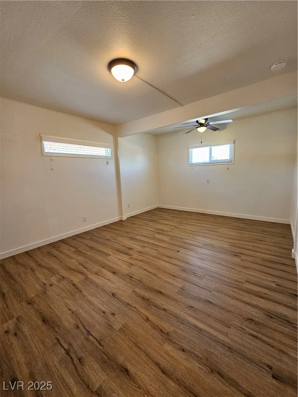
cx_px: 149
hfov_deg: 89.9
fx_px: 149
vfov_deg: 106.2
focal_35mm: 13
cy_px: 198
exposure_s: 1/60
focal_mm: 2.2
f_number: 2.2
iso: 250
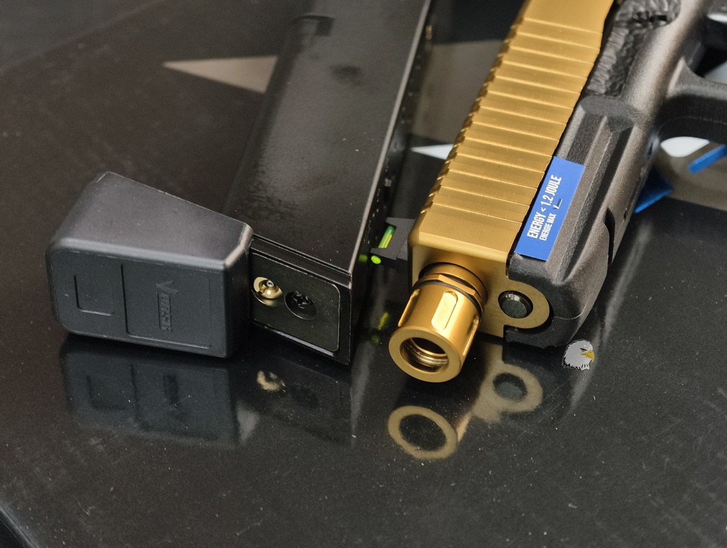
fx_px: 1788
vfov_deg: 17.4
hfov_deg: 23.0
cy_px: 274
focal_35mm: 85
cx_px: 364
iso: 870
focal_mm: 22.48
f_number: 2.67
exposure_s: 1/13.3
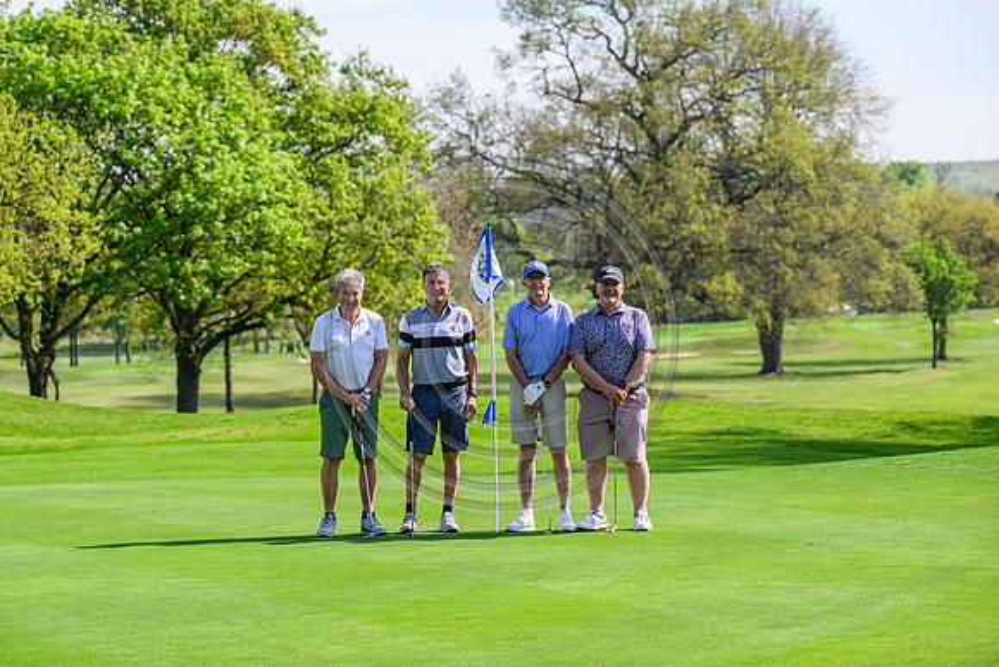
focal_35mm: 125
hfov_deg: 16.4
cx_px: 500
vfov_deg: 11.0
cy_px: 334
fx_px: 3469
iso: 500
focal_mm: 125
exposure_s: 1/1600
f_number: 5
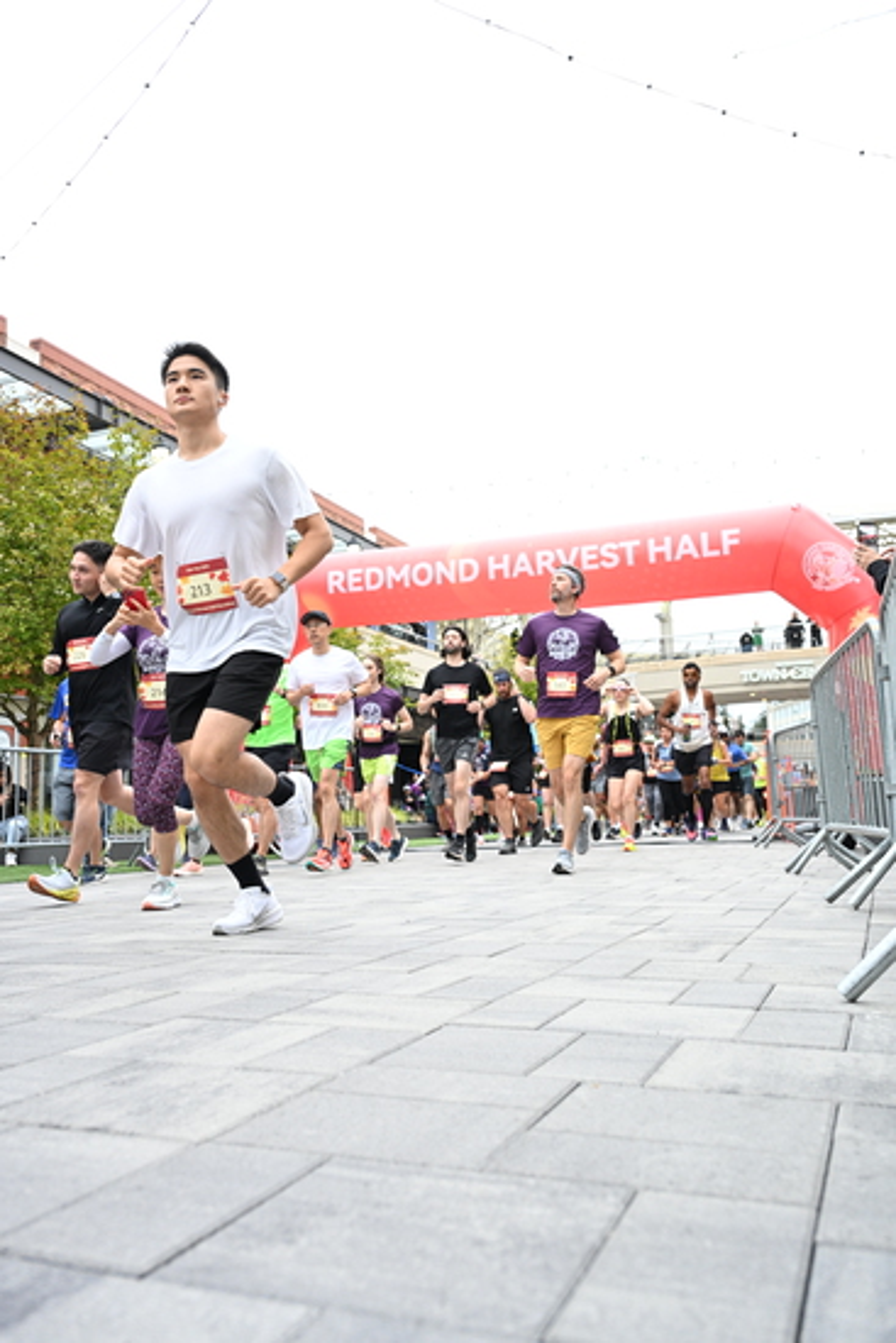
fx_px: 1063
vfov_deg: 64.5
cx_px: 448
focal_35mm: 28
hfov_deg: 45.7
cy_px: 672
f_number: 4
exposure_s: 1/640
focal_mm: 28.5
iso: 2000
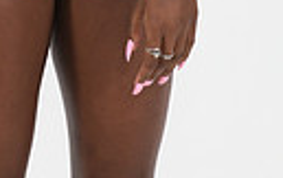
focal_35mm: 195
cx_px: 61
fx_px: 1506
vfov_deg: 6.3
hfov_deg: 10.7
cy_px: -312
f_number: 8
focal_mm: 55
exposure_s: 1/320
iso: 640
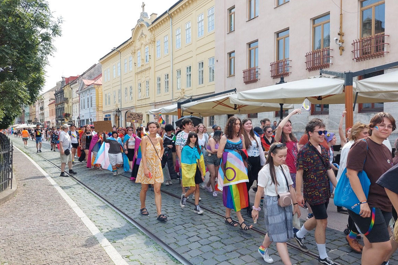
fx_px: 287
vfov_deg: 49.5
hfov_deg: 69.4
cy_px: 137
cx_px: 200
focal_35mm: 26
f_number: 1.8
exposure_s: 1/568
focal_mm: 5.23
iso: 40
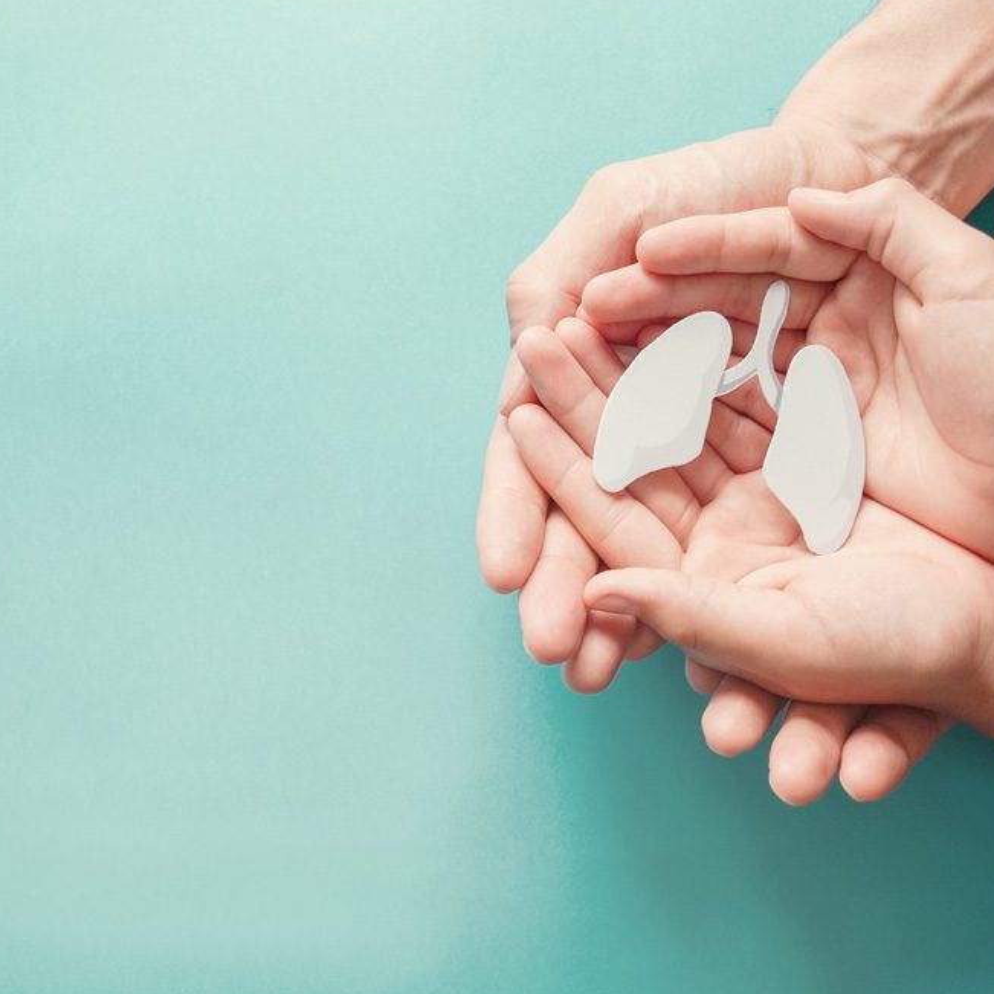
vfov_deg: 36.1
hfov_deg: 36.0
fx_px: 1527
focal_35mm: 47
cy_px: 494
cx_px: 554
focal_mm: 24
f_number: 5
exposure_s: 1/160
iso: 640
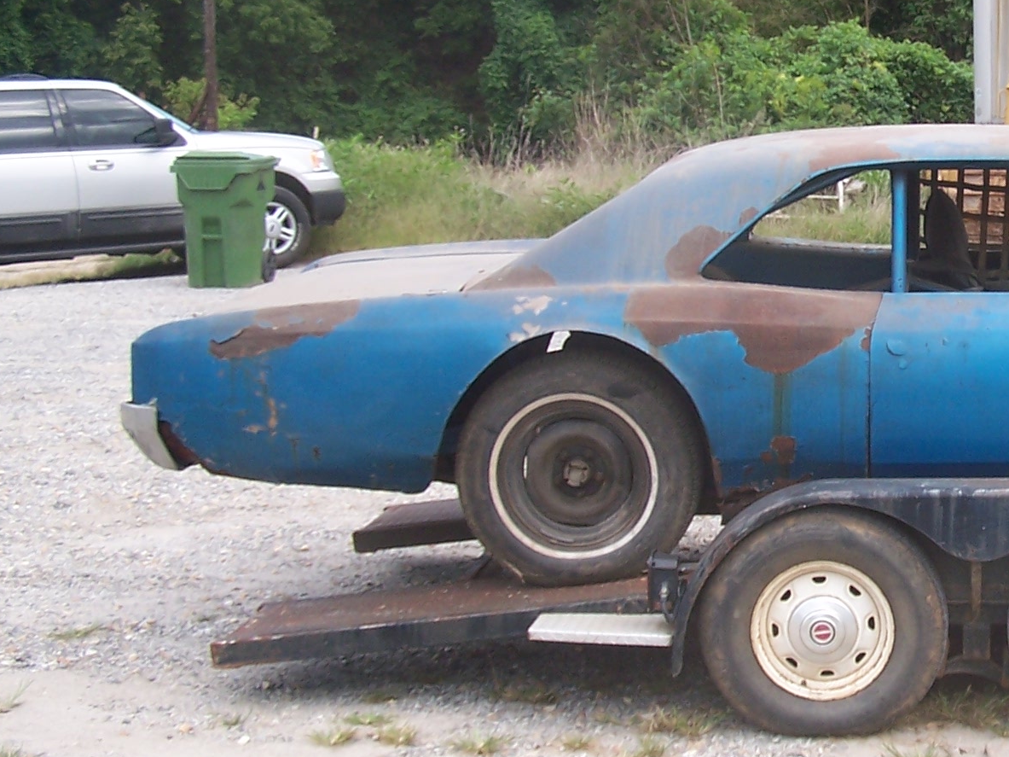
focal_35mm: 74
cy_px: 343
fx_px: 2157
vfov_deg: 19.9
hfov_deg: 25.2
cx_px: 971
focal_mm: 6.3
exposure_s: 1/350
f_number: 2.8
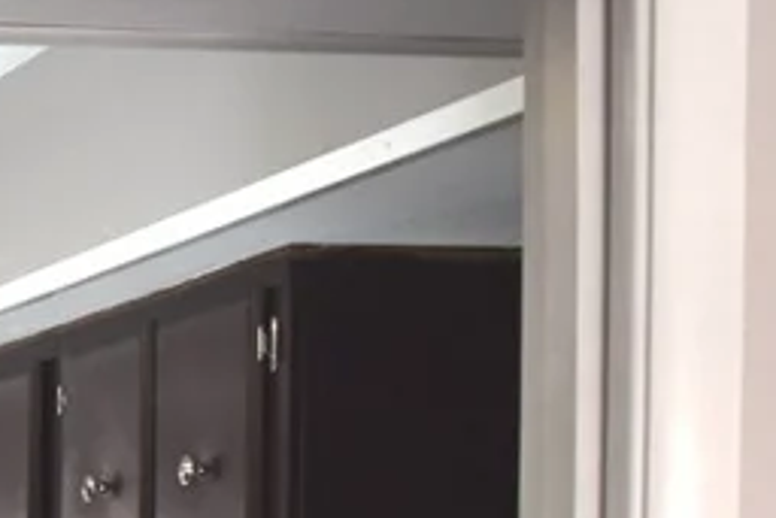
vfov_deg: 11.7
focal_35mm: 108
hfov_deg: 15.5
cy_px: 959
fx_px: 2329
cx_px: -737
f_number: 5
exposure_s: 1/100
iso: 400
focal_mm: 18
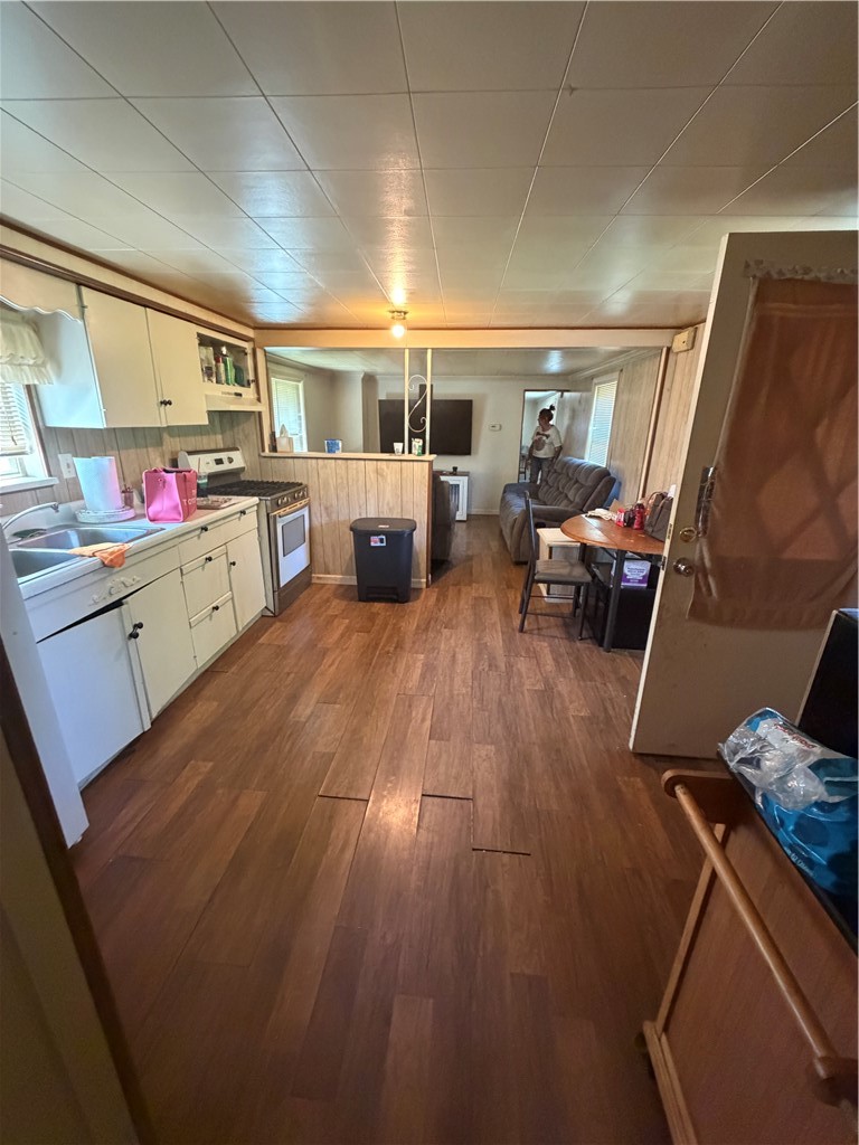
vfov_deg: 102.1
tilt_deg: -17.8
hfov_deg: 85.7
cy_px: 572
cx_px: 430
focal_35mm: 14
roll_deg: -0.4
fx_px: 463
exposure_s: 1/60
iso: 1000
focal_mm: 2.22
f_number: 2.2
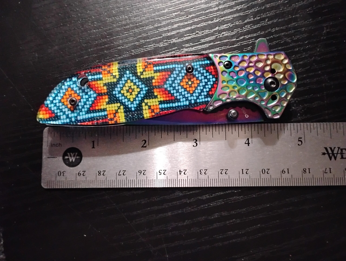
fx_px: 280
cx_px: 173
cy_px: 130
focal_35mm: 28
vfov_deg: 49.9
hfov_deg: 63.4
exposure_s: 1/17
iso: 6720
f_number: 1.8
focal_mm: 4.26
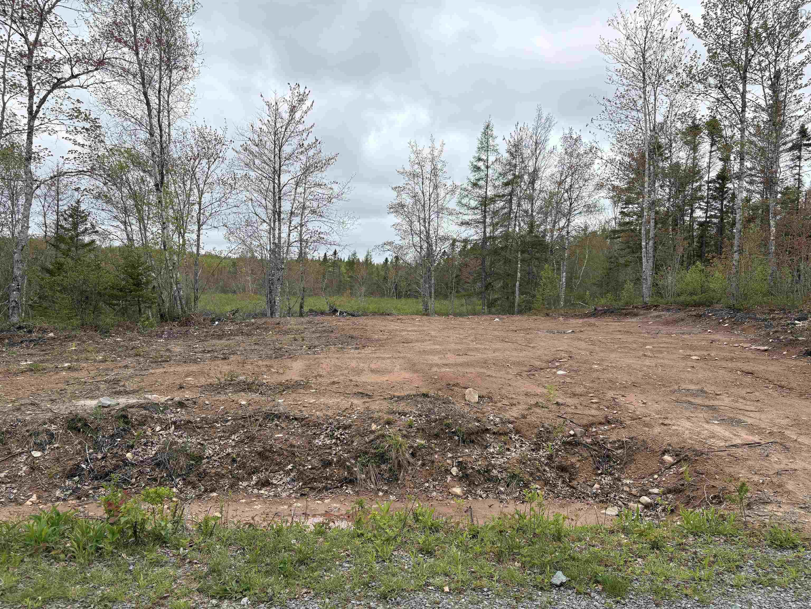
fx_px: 609
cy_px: 304
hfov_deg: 67.3
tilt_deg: -1.8
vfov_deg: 53.1
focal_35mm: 26
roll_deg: -1.6
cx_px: 406
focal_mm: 5.96
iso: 50
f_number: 1.6
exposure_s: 1/3125
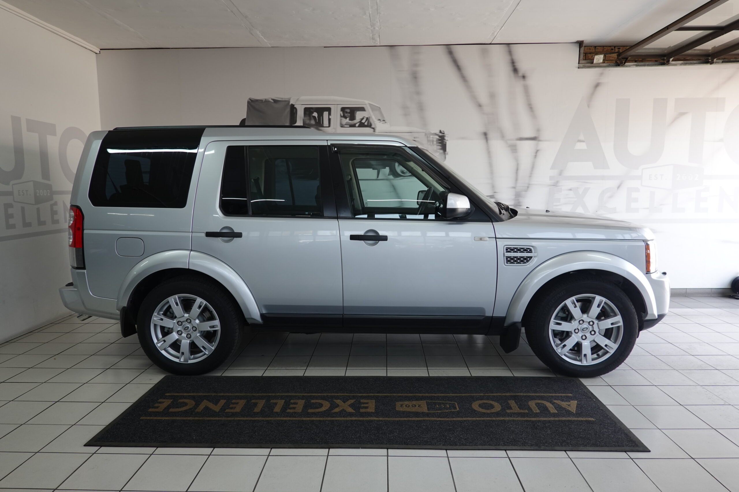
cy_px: 246
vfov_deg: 53.1
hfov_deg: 73.7
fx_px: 493
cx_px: 370
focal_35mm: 24
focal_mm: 9
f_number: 2.8
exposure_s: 1/30
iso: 125
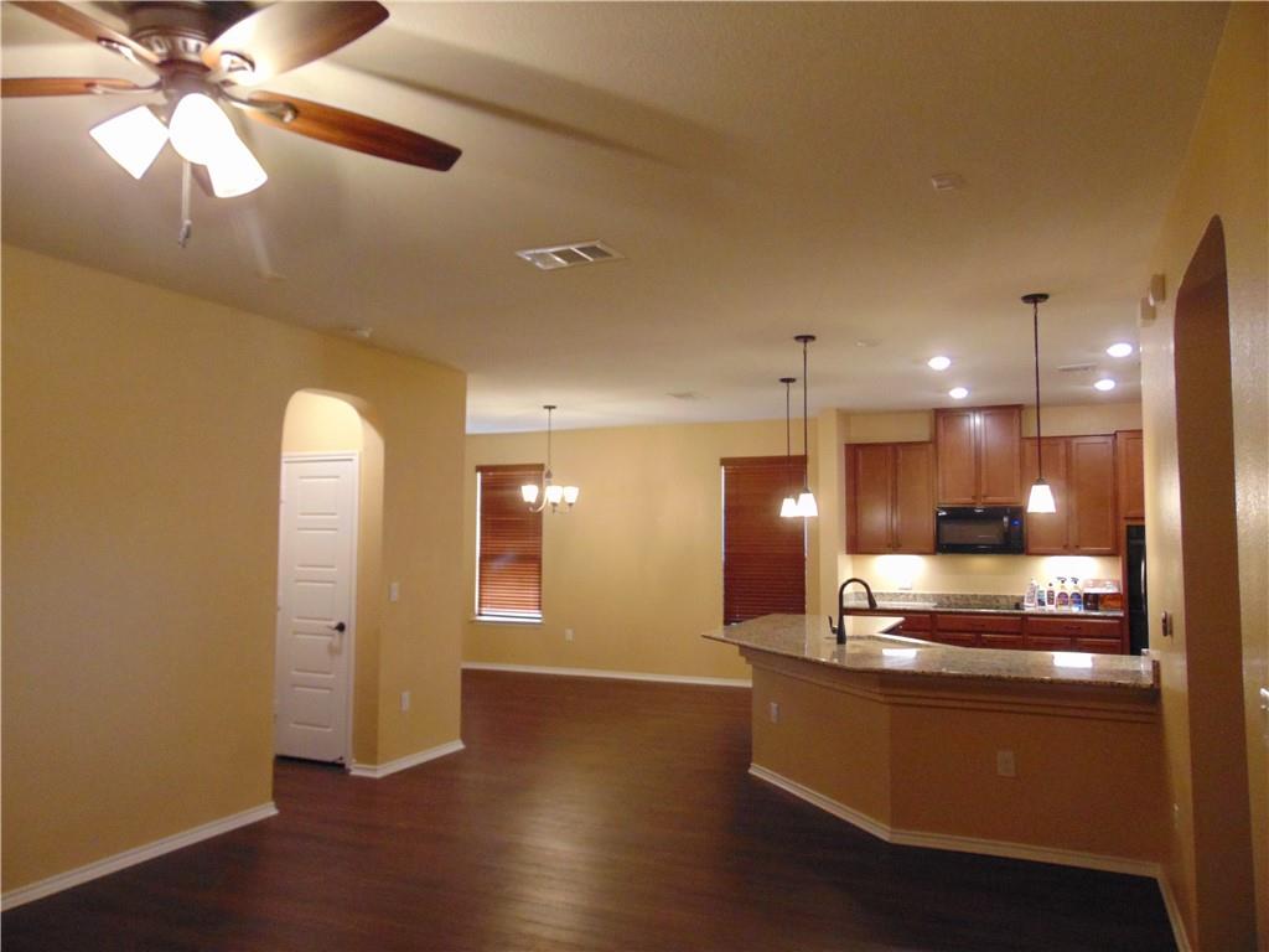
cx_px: 634
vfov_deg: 54.9
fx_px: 916
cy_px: 476
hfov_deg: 69.4
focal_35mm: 25
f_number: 3
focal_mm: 4.5
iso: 400
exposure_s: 1/30
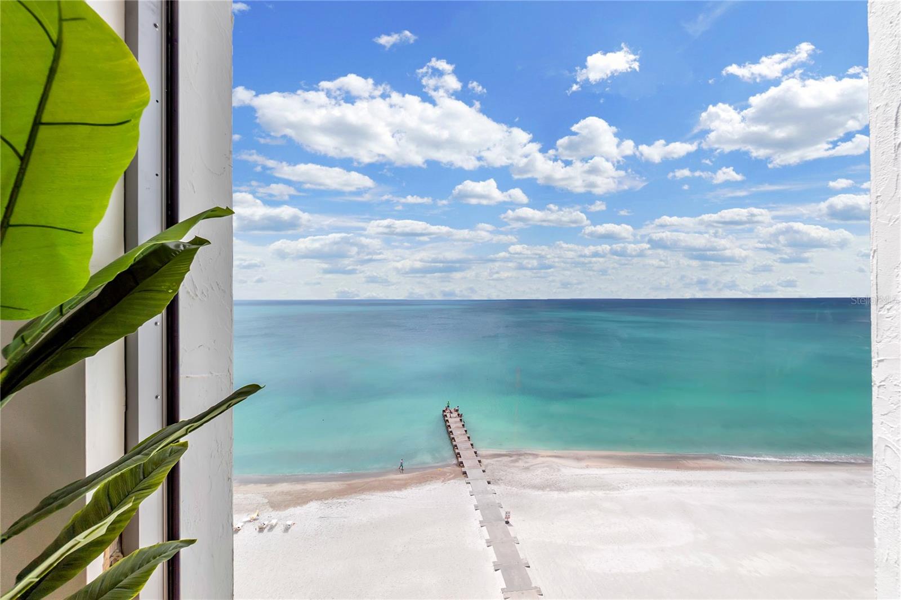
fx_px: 375
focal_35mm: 15
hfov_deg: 100.4
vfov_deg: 77.3
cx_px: 450
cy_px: 300
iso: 100
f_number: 8
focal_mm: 10
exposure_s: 1/160
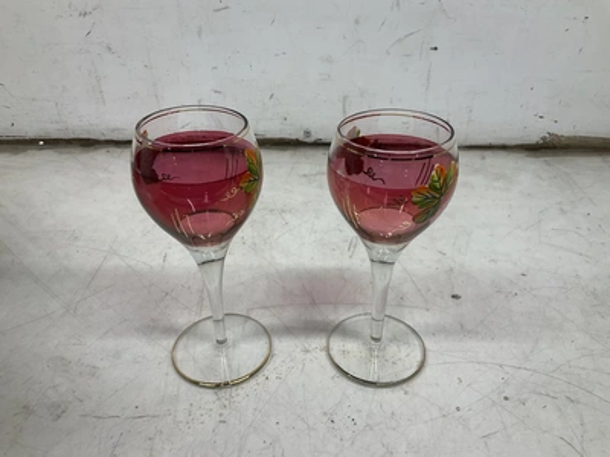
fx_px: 511
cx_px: 305
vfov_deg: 48.2
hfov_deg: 61.7
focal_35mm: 29
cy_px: 228
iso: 25
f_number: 1.8
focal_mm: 3
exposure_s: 1/120
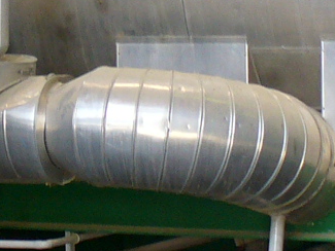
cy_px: 17
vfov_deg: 7.5
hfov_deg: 10.0
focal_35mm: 197
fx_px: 1907
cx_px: 122
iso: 100
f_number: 2.8
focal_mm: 6.1
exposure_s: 1/30
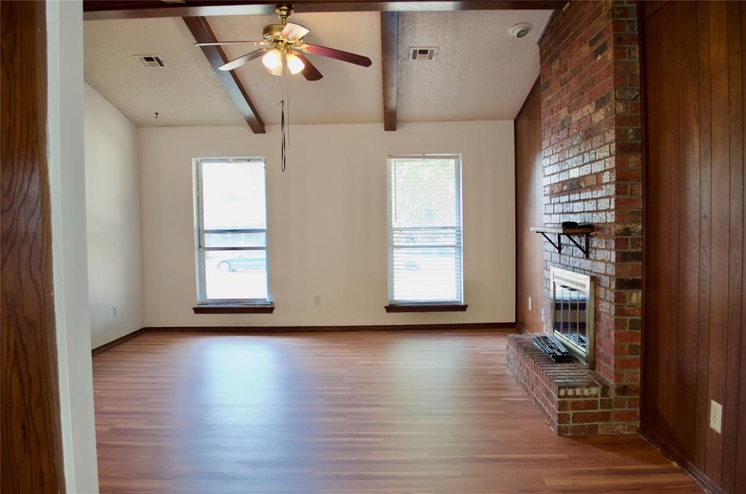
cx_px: 373
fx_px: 558
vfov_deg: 47.7
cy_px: 247
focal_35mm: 27
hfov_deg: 67.5
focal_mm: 18
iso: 800
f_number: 4
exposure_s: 1/60
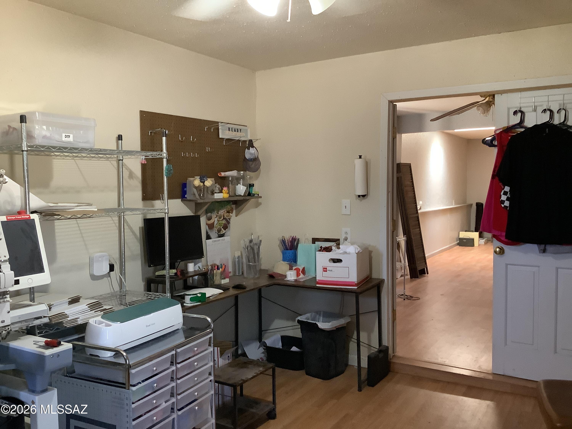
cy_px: 214
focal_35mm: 31
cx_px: 286
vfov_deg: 45.4
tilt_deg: -5.1
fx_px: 512
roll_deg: +0.8
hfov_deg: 58.4
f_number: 2.4
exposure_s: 1/33
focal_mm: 3.3
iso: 320
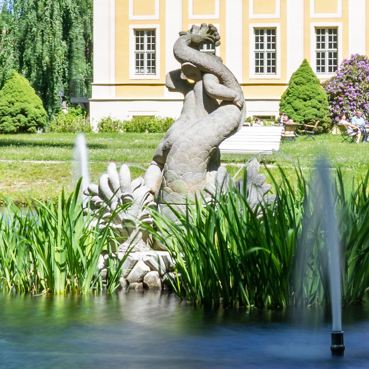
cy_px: 122
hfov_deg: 12.9
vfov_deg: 12.9
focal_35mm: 135
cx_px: 217
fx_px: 1628
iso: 100
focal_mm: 33
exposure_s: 5
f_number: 22
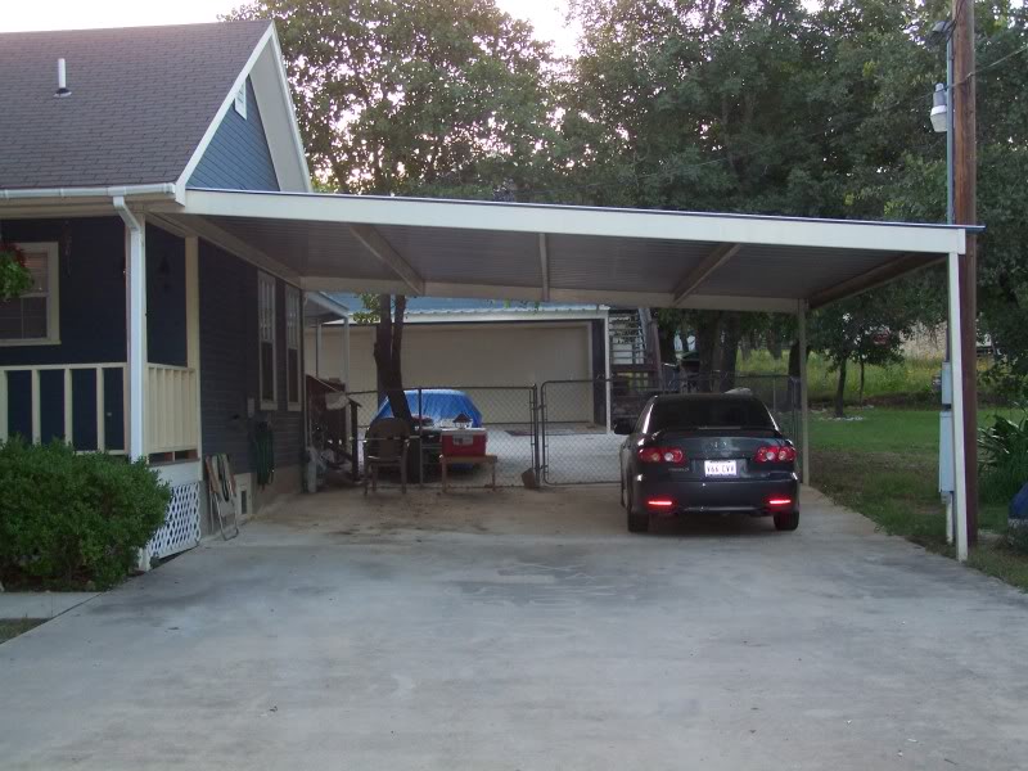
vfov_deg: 28.6
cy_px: 386
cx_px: 514
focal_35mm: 51
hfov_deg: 37.5
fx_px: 1515
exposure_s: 1/60
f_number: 3
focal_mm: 8.5
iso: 160
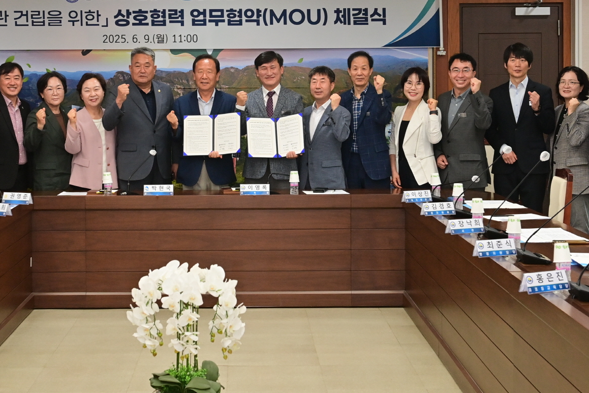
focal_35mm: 69
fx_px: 1129
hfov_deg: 29.2
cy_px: 94
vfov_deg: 19.6
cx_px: 247
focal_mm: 40
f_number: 6.3
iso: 2500
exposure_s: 1/125
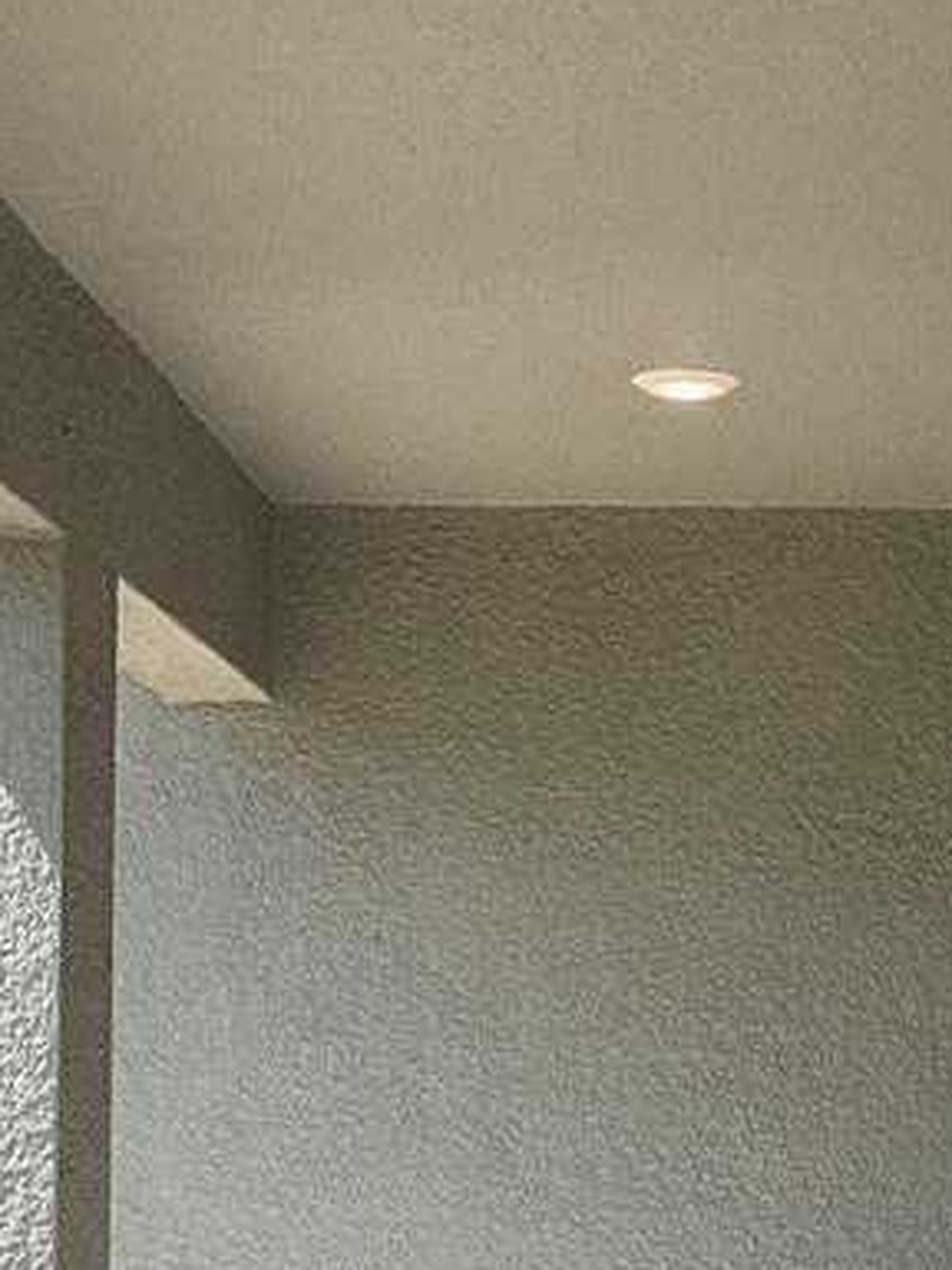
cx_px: 582
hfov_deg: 15.2
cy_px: 1283
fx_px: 3557
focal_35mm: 97
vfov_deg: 19.6
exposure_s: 1/840
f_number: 2.4
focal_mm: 3.3
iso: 25
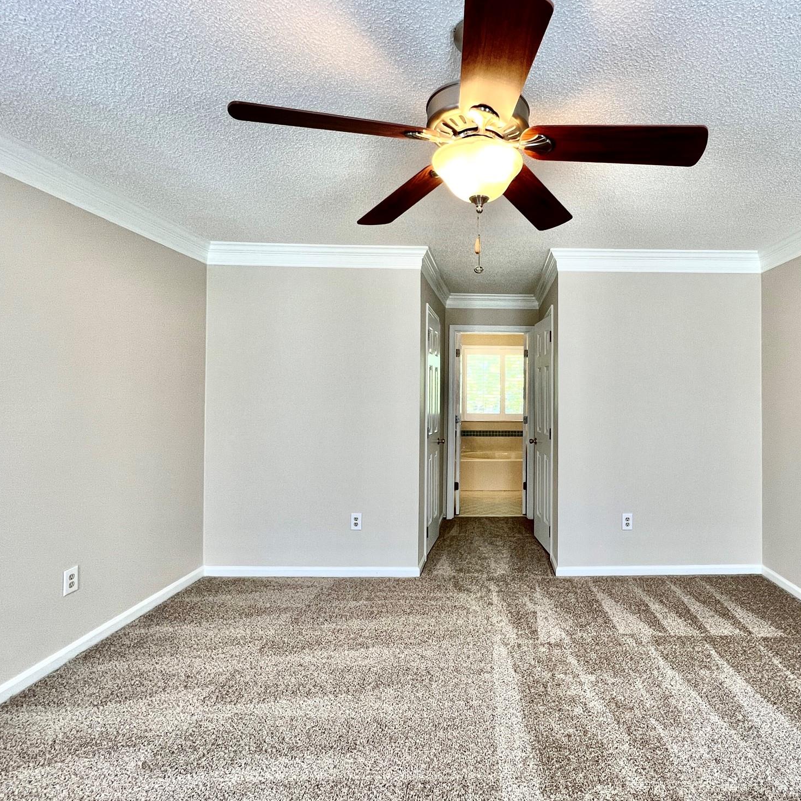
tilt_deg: -0.2
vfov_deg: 87.4
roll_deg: -0.2
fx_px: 419
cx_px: 484
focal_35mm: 16
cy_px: 392
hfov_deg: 86.2
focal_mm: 1.57
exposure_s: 1/120
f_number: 1.8
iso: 100
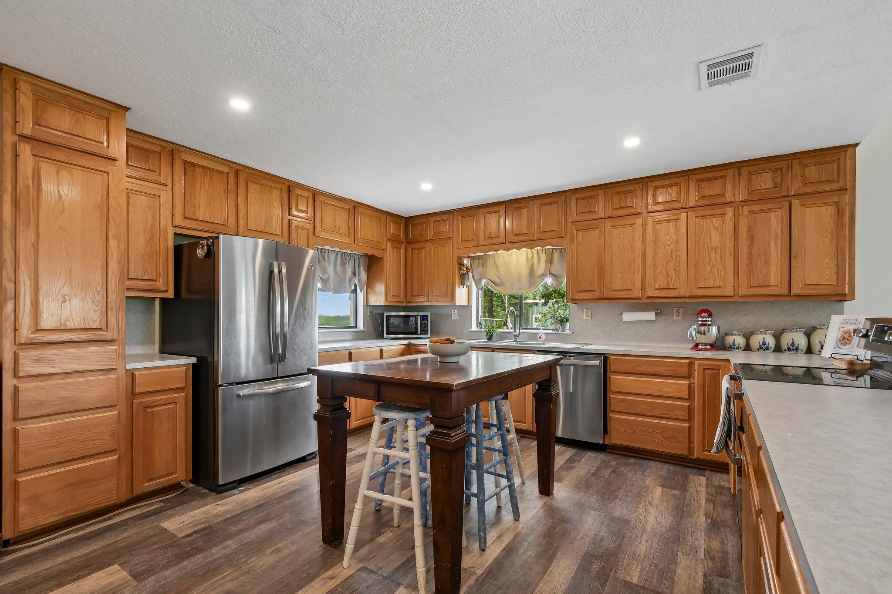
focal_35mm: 15
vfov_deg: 77.3
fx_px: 372
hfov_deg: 100.4
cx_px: 446
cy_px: 297
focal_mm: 10
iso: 400
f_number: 8
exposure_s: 1/10
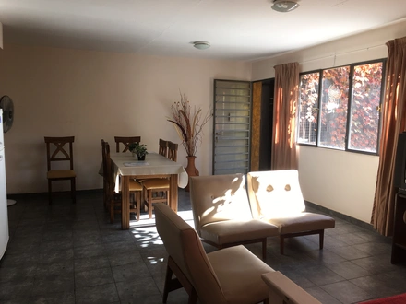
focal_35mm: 29
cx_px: 203
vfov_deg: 48.2
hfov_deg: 61.7
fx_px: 340
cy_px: 152
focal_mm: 4.15
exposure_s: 1/50
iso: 25
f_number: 2.2
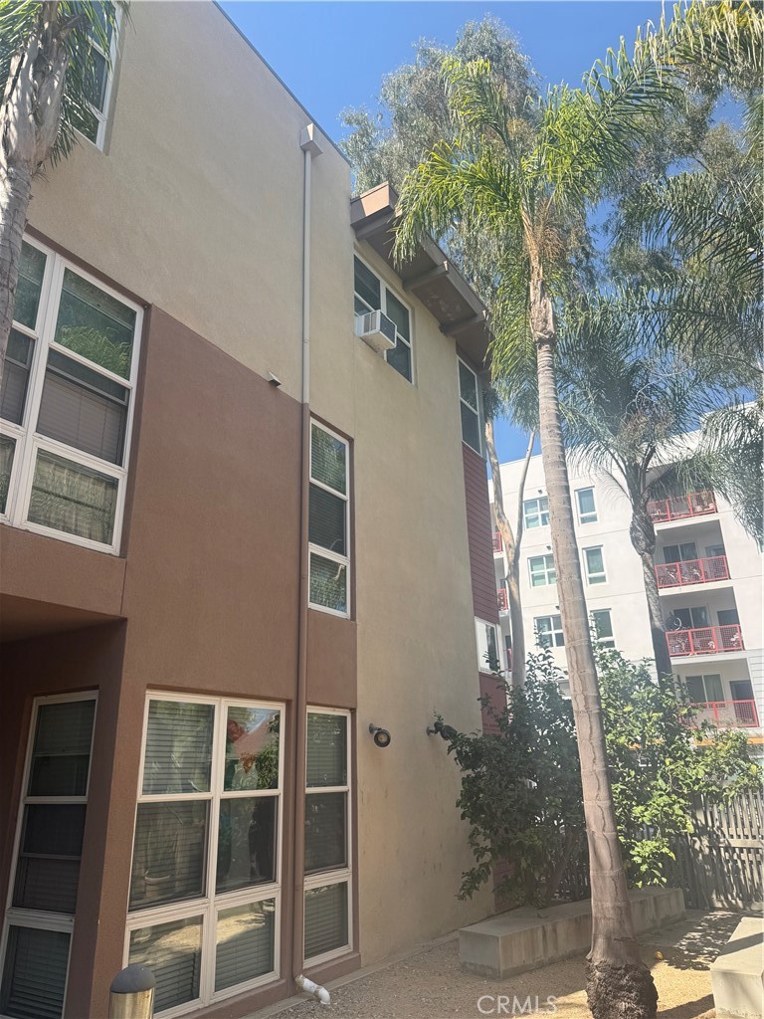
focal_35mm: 24
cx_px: 382
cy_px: 510
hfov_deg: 56.8
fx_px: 706
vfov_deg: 71.6
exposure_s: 1/1689
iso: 80
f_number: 1.78
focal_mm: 6.76
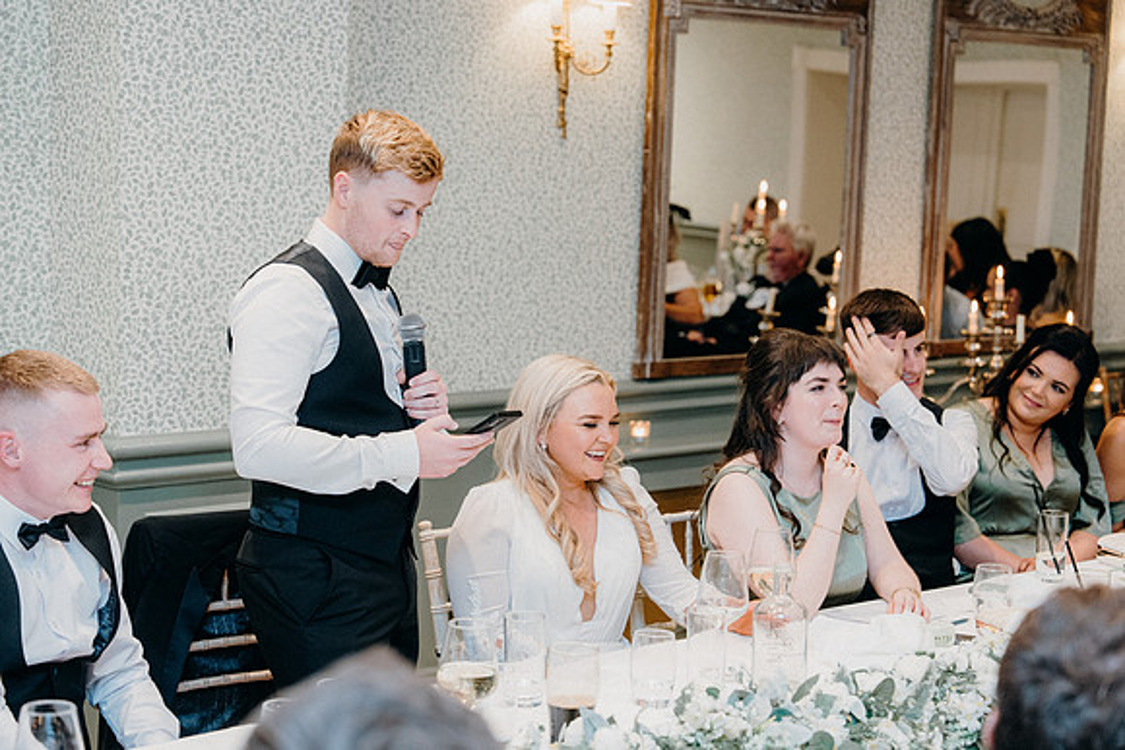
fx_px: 2188
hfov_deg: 28.8
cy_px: 375
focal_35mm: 70
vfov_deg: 19.5
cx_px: 562
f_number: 3.5
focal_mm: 70
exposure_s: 1/160
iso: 2500
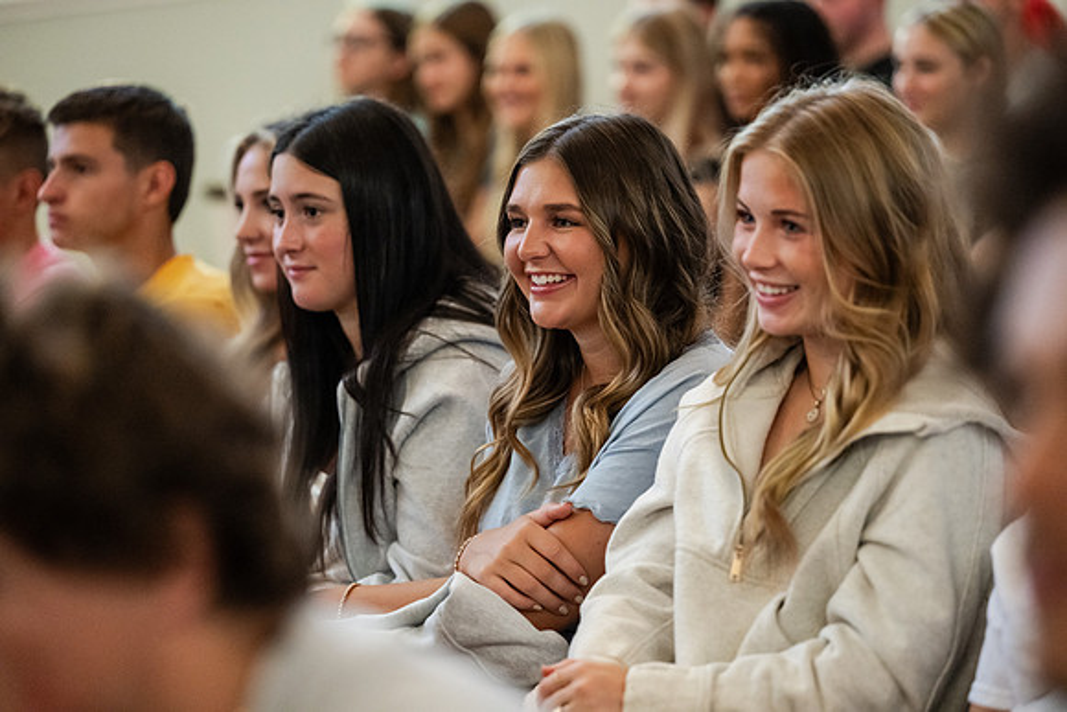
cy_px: 356
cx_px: 534
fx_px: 3706
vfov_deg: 11.0
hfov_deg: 16.4
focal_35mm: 125
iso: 5000
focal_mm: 125
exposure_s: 1/200
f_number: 2.8
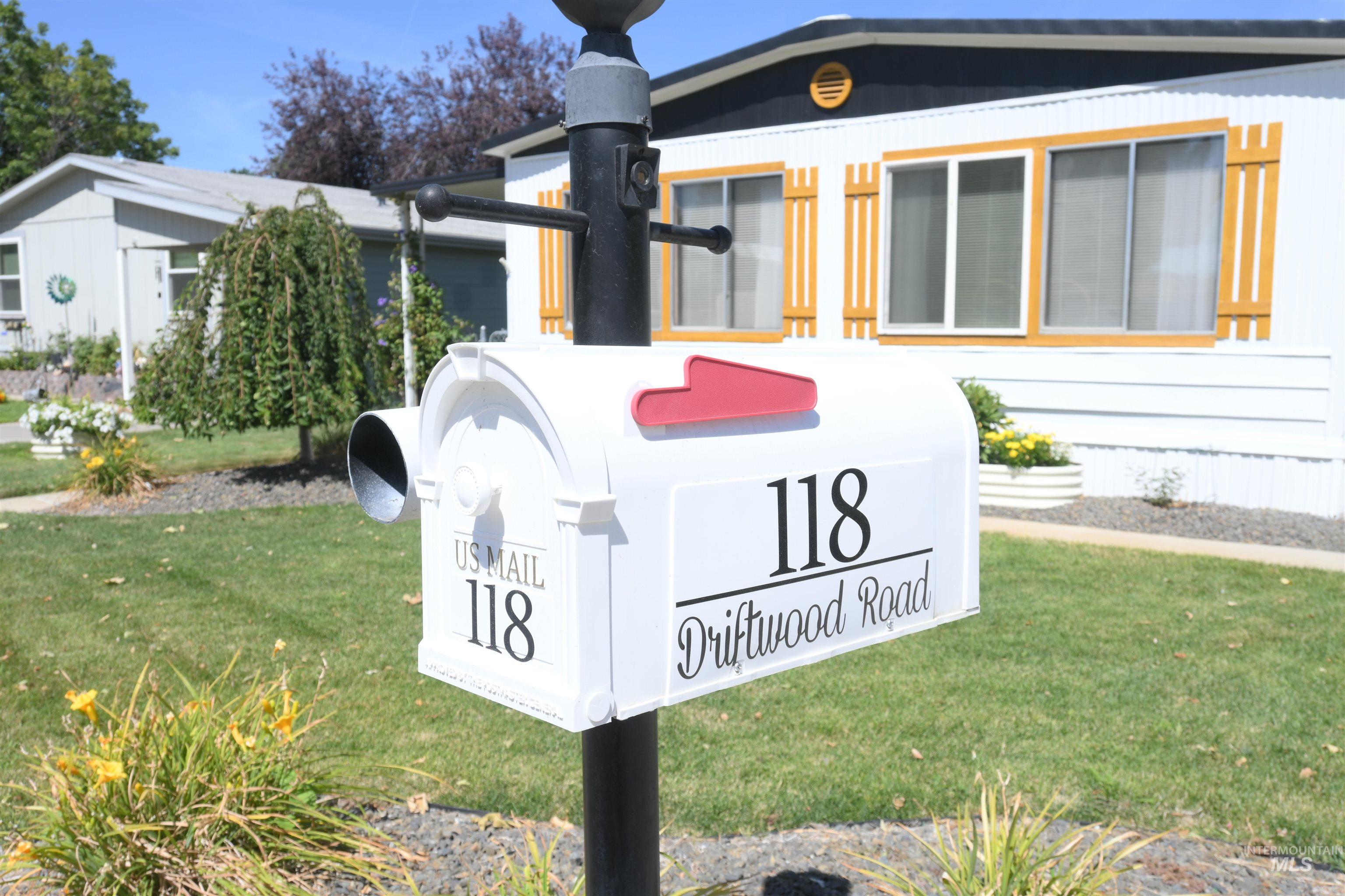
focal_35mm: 29
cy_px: 448
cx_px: 672
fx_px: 1093
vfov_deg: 44.6
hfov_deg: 63.2
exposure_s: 1/320
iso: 100
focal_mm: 19.5
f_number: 6.3
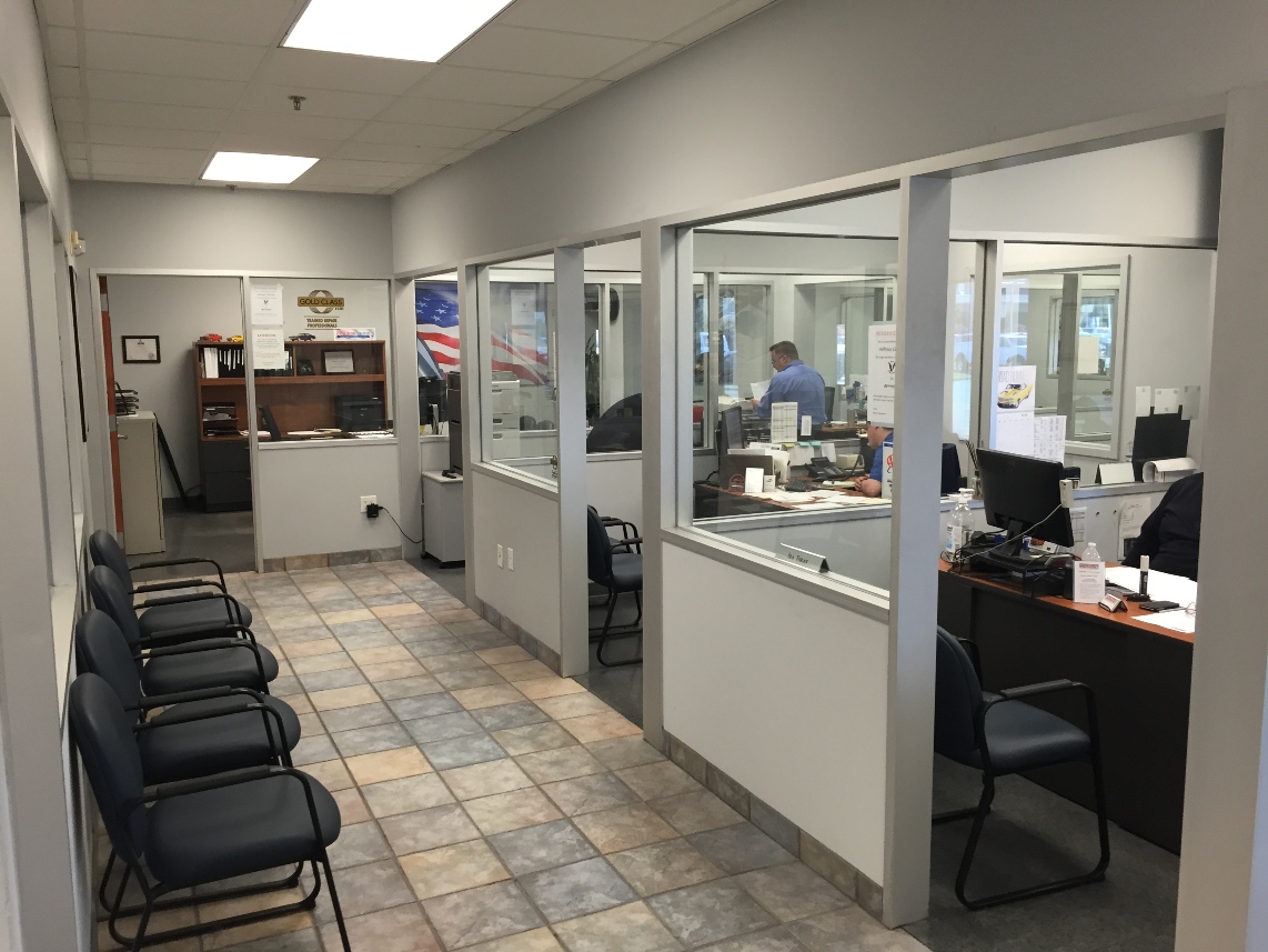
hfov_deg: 61.6
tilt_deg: -6.6
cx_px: 634
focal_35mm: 29
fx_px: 1063
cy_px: 476
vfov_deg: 48.2
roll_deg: -0.6
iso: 80
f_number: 2.2
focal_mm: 4.15
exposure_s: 1/30
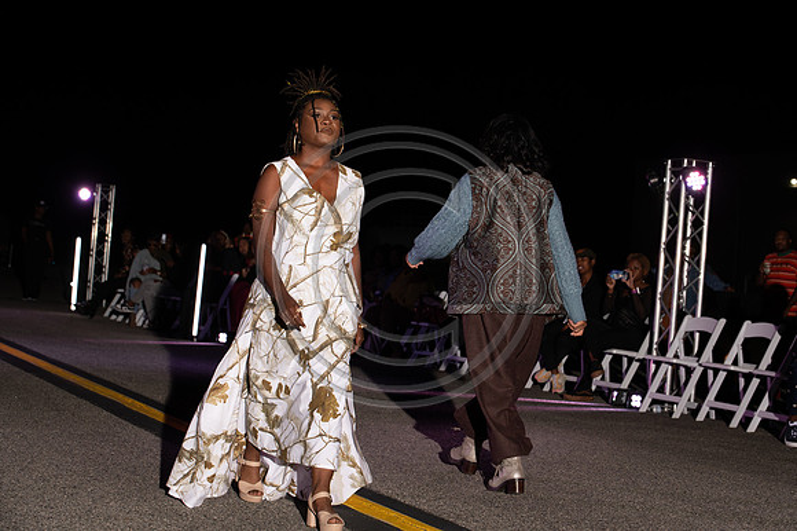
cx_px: 398
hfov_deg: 28.9
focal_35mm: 70
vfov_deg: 19.4
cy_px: 266
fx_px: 1549
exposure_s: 1/200
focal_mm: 70
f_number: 6.3
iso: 1000
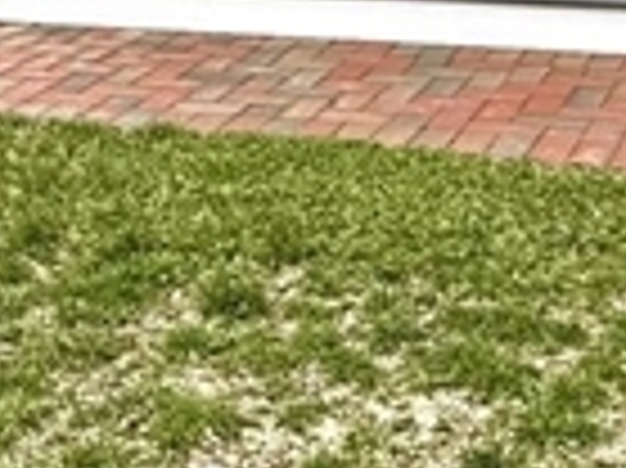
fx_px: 1861
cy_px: -400
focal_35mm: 103
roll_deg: +0.5
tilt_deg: +1.1
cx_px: 423
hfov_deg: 19.0
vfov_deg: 12.9
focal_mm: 2.22
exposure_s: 1/809
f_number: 2.2
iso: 50
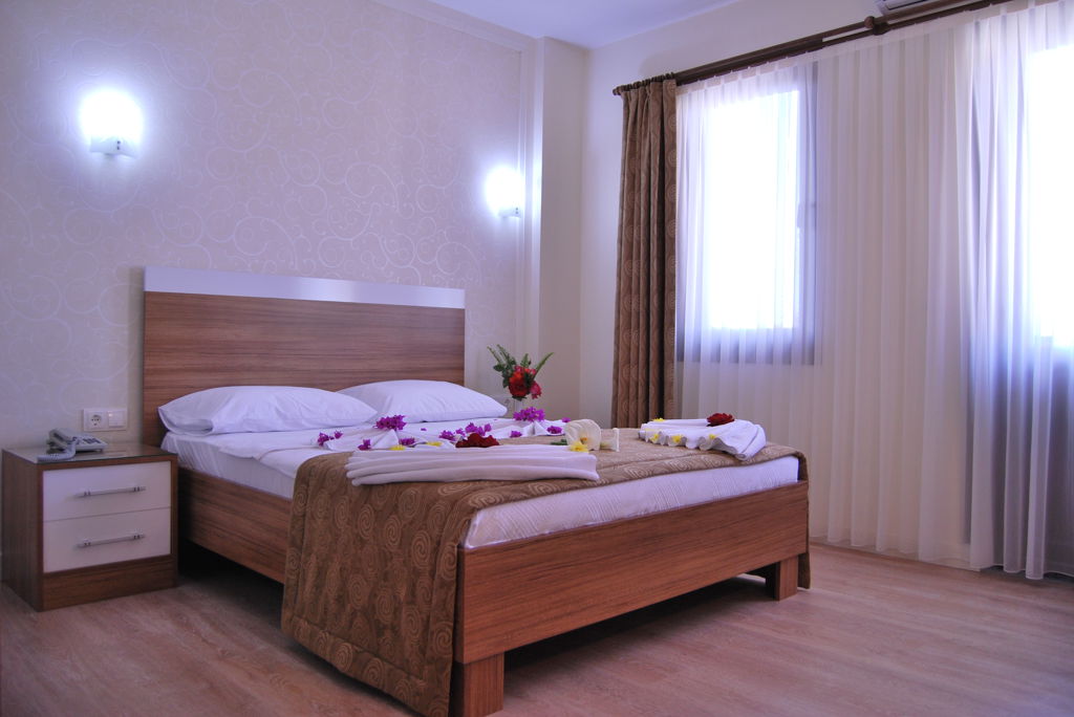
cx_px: 537
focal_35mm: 27
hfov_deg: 67.4
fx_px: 806
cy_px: 358
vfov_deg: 48.0
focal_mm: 18
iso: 200
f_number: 3.5
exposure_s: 1/50
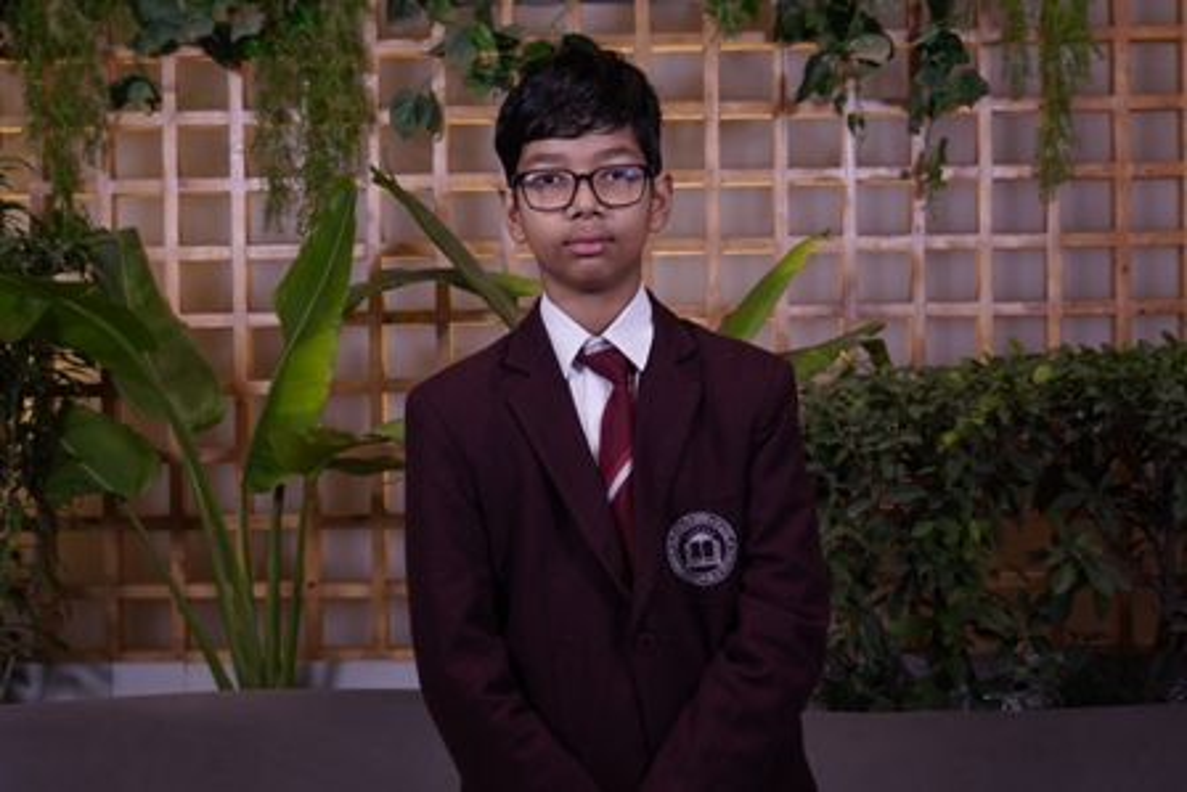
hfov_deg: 41.1
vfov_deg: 28.1
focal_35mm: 48
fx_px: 1583
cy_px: 396
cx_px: 594
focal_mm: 32
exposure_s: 1/125
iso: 400
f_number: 5
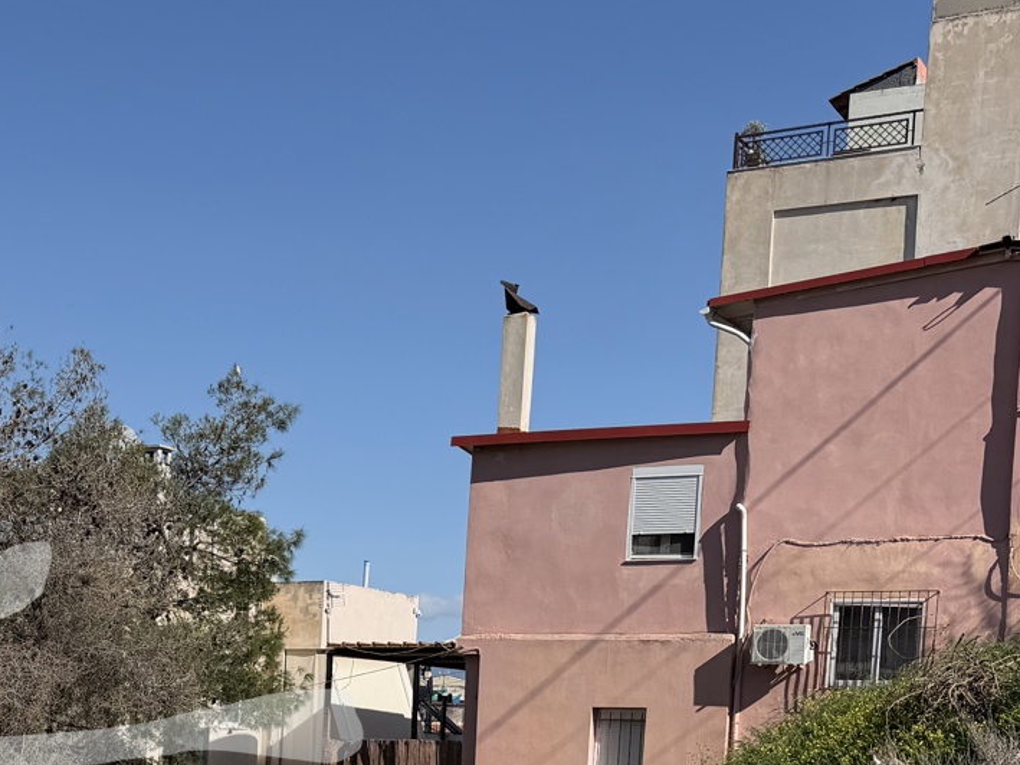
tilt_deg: -4.4
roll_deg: -0.8
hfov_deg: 28.4
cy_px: 879
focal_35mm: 65
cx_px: 52
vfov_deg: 21.3
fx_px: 1916
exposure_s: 1/9091
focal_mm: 6.76
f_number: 1.78
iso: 80
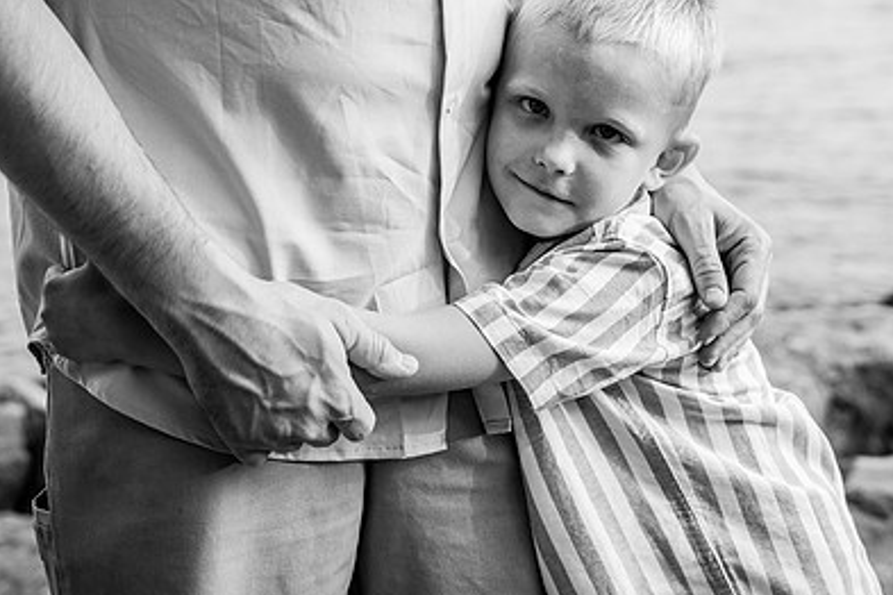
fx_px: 1463
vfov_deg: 23.0
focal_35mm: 59
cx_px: 541
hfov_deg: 33.8
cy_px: 233
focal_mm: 40
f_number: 3.2
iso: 320
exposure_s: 1/400
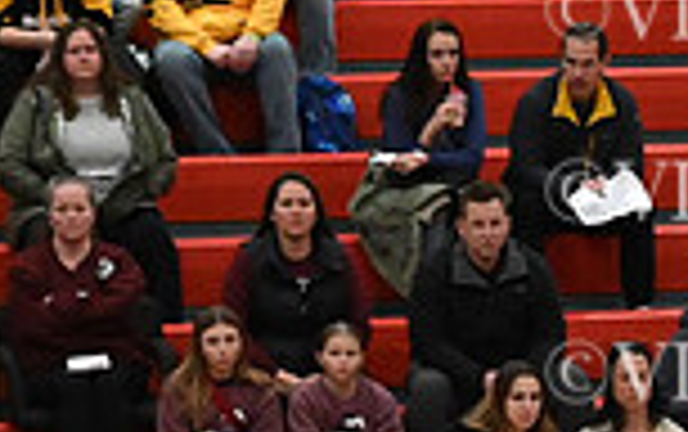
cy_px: 826
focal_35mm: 405
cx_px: 1196
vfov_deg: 3.2
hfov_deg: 5.1
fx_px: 7602
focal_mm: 70
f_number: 4
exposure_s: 1/400
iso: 6400
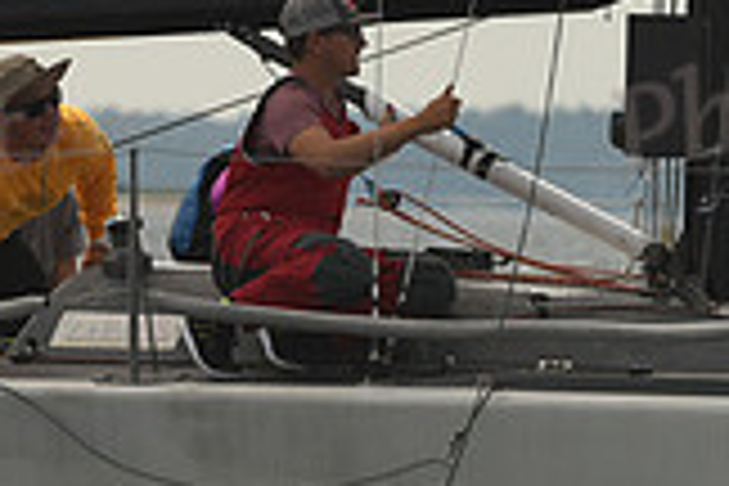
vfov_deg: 1.2
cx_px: 382
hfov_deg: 1.9
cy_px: 358
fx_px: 22455
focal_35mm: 1109
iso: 250
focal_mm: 310
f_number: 7.1
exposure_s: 1/1000
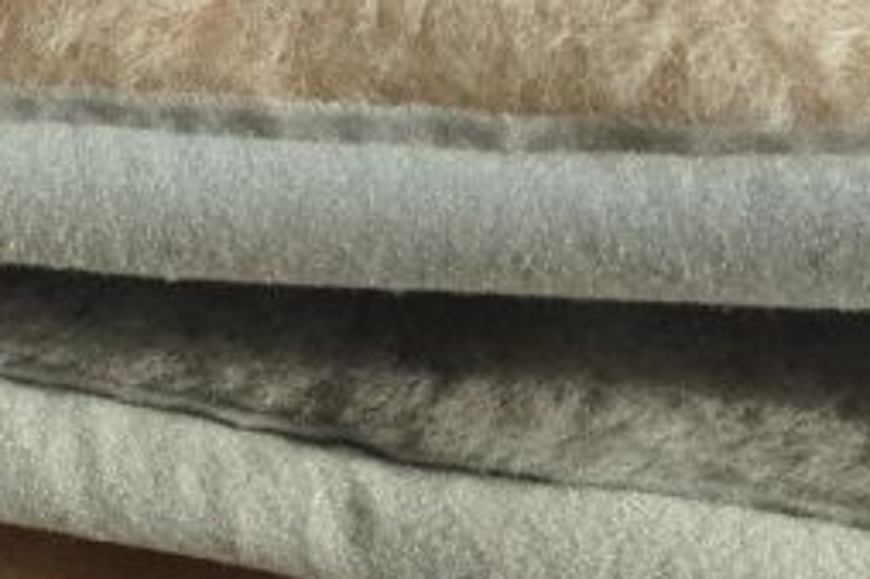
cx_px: -96
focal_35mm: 108
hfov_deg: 18.2
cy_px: -99
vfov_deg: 12.4
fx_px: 2608
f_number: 2.4
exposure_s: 1/678
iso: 50
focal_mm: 4.13
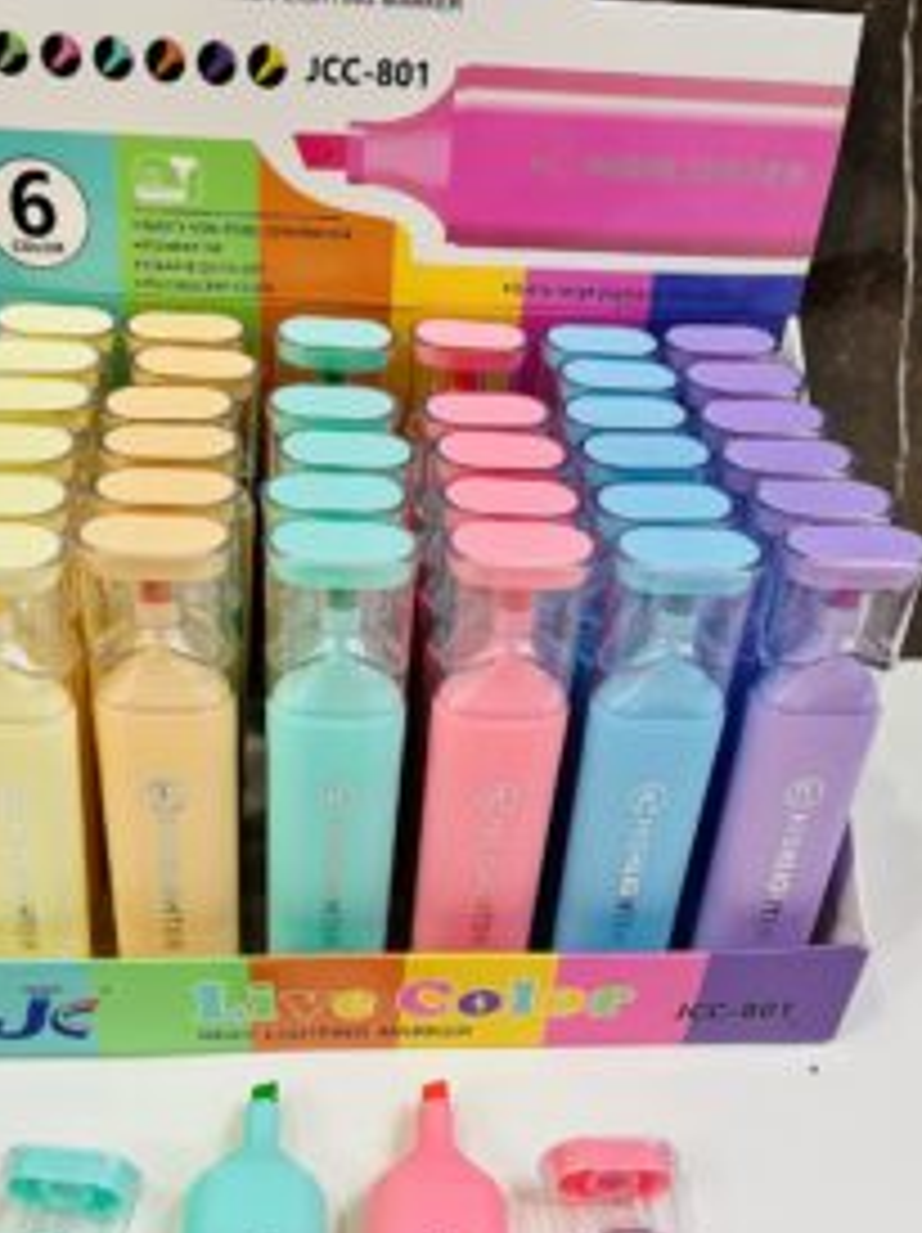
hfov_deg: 37.6
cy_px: 788
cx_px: 414
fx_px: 1352
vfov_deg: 48.4
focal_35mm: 38
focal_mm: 5.1
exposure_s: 1/50
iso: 125
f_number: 1.6
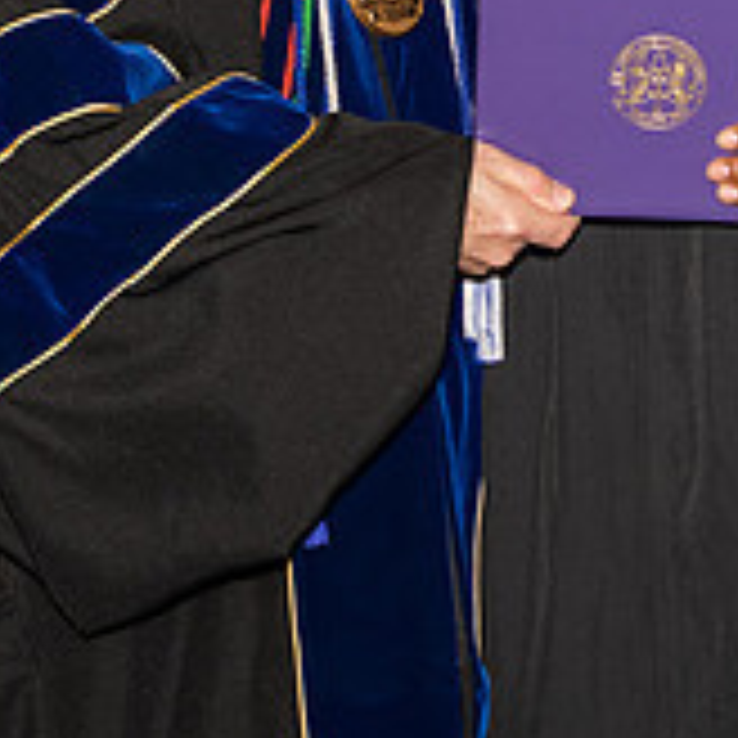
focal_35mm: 210
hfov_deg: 8.3
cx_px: 531
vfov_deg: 8.3
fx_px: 5065
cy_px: -92
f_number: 5.6
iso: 1000
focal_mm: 70
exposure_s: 1/200
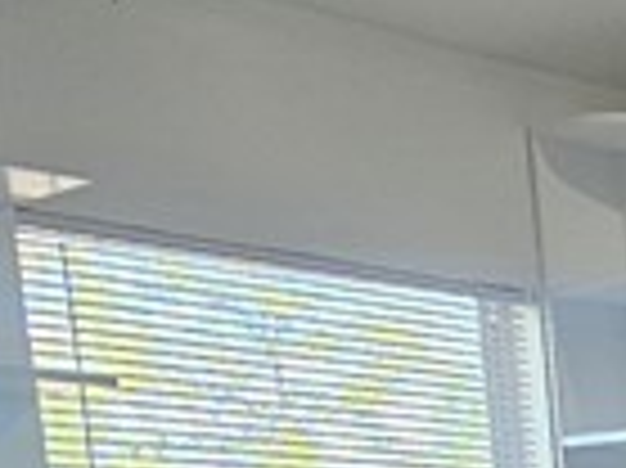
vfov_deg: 13.2
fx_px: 1735
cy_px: 954
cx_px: 1504
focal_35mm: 96
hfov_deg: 14.1
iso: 125
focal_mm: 2.2
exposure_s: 1/60
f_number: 2.2
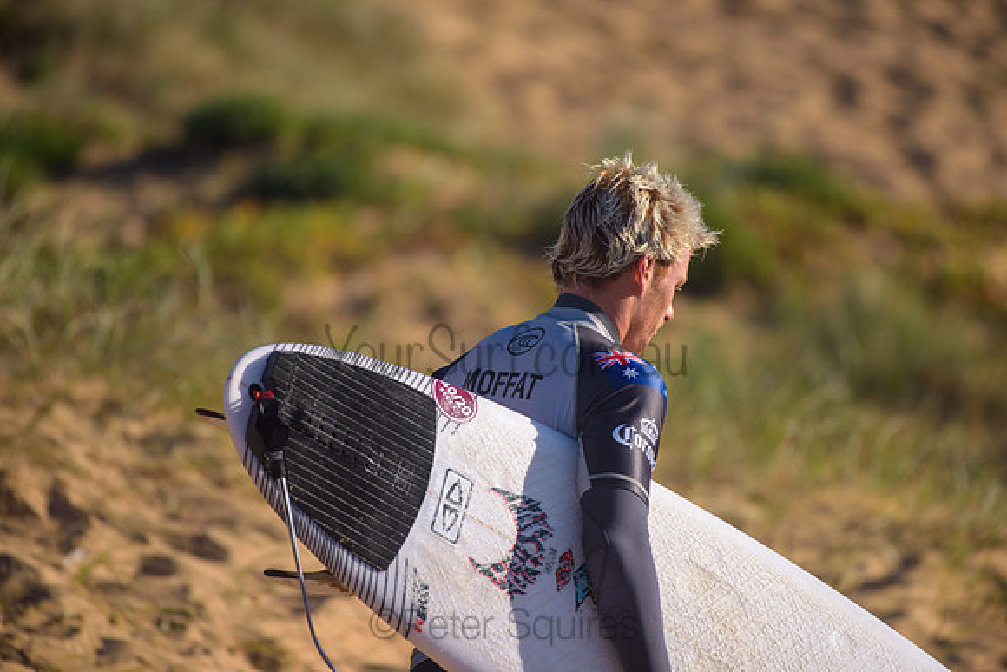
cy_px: 336
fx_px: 13989
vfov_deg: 2.8
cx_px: 504
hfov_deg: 4.1
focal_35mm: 500
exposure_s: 1/2000
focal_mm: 500
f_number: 5.6
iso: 280
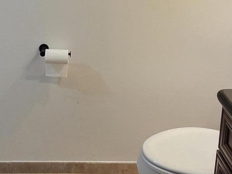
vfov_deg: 27.5
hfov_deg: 36.3
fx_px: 342
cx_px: 48
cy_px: 19
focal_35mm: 51
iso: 320
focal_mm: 2.2
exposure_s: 1/120
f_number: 2.2
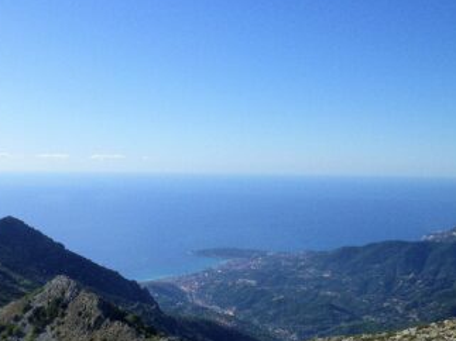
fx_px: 685
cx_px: 176
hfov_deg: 36.7
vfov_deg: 27.6
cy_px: 259
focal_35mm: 52
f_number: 8.3
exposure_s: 1/250
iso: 80
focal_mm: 5
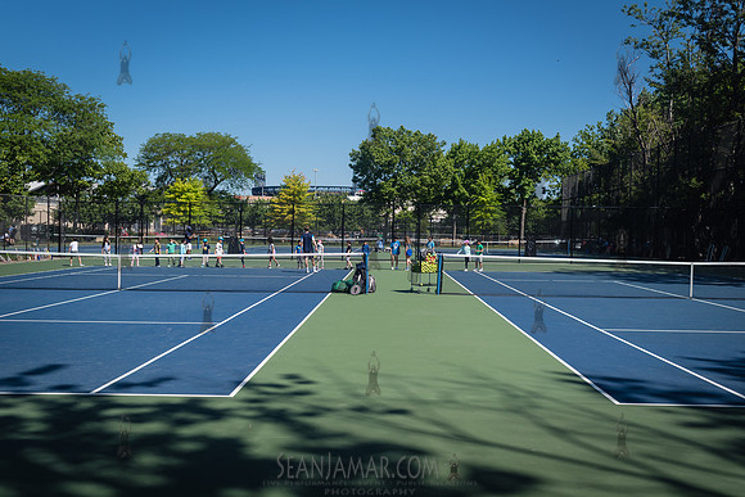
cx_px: 372
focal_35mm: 35
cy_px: 248
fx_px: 724
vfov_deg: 37.9
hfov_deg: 54.4
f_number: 4
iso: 200
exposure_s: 1/2500
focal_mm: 35
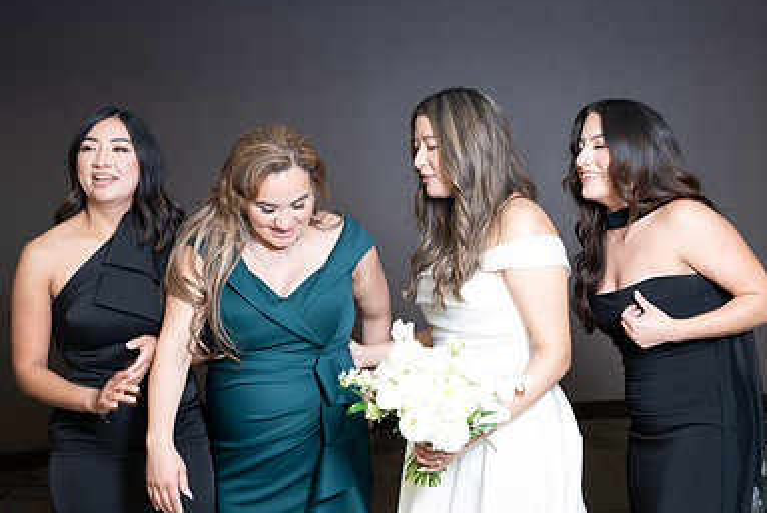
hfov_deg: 35.6
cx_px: 437
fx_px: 1194
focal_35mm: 56
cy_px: 330
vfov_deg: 24.1
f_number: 4
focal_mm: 37
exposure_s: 1/50
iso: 250
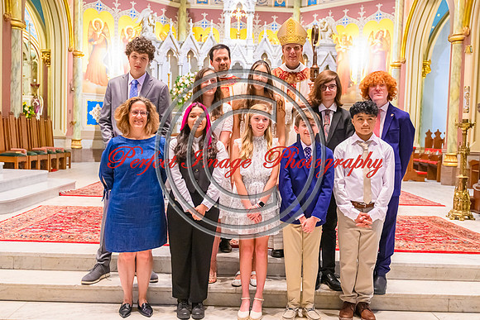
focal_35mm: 39
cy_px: 175
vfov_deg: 33.8
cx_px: 245
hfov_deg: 49.0
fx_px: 527
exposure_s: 1/80
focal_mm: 28
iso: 5000
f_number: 2.8
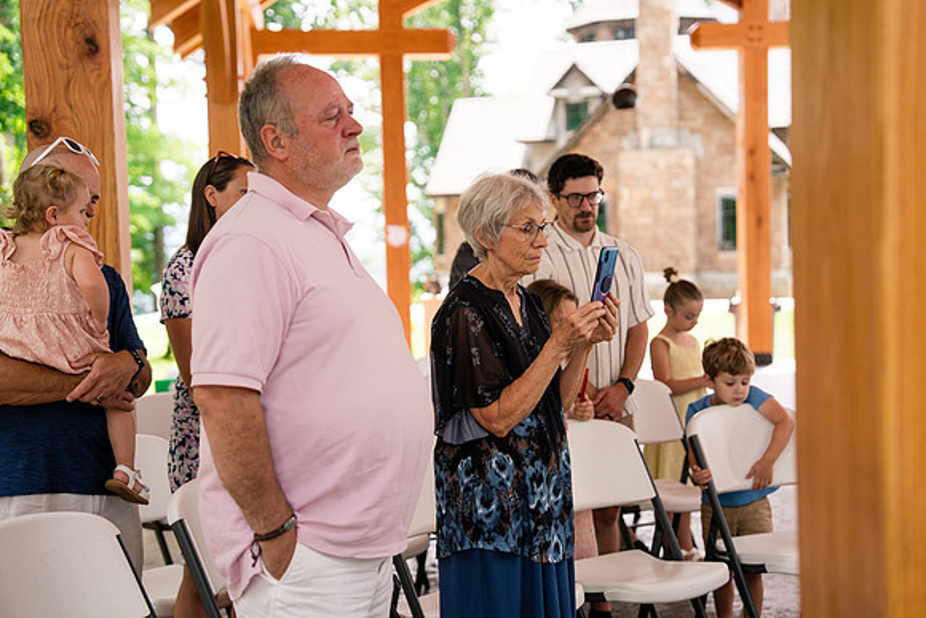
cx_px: 463
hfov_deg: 34.5
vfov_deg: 23.4
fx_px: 1492
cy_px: 309
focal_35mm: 58
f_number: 2.8
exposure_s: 1/800
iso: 400
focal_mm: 58
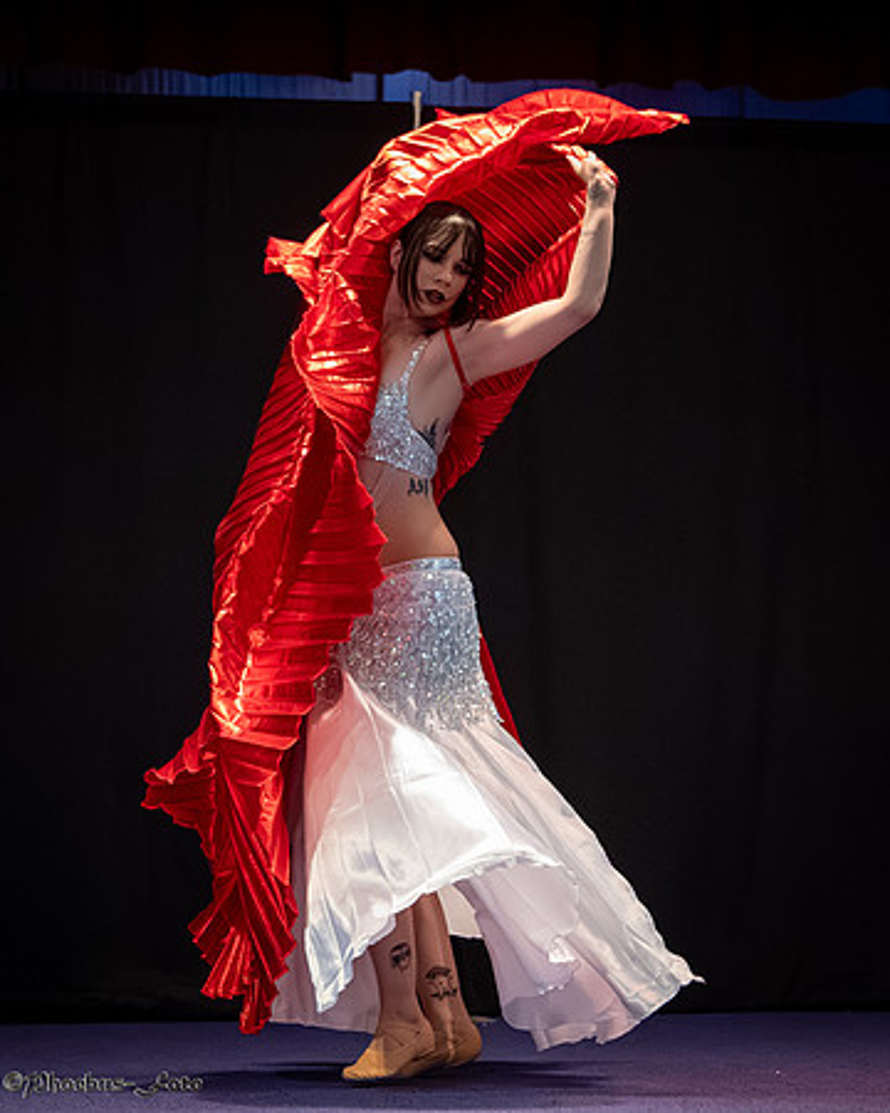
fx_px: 3222
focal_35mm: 98
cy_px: 427
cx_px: 483
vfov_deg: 19.6
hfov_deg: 15.7
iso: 12800
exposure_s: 1/400
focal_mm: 45
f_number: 4
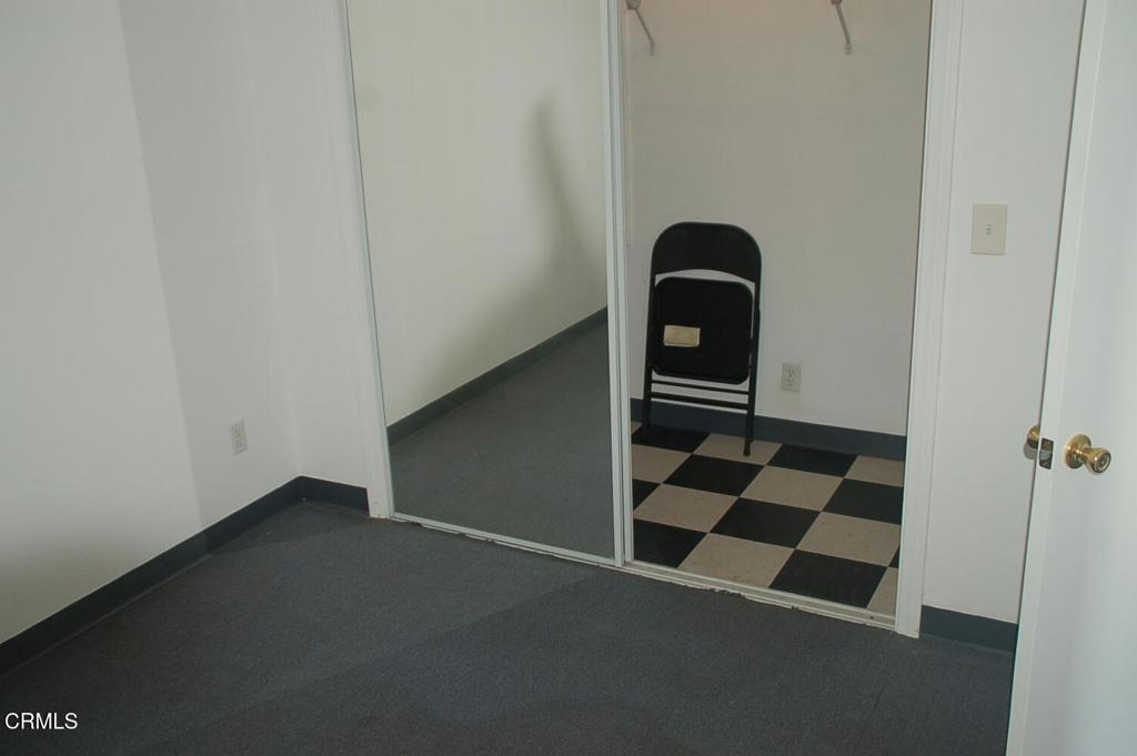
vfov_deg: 35.4
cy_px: 378
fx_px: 1183
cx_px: 568
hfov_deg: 51.3
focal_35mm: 38
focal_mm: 25
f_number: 4
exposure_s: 1/60
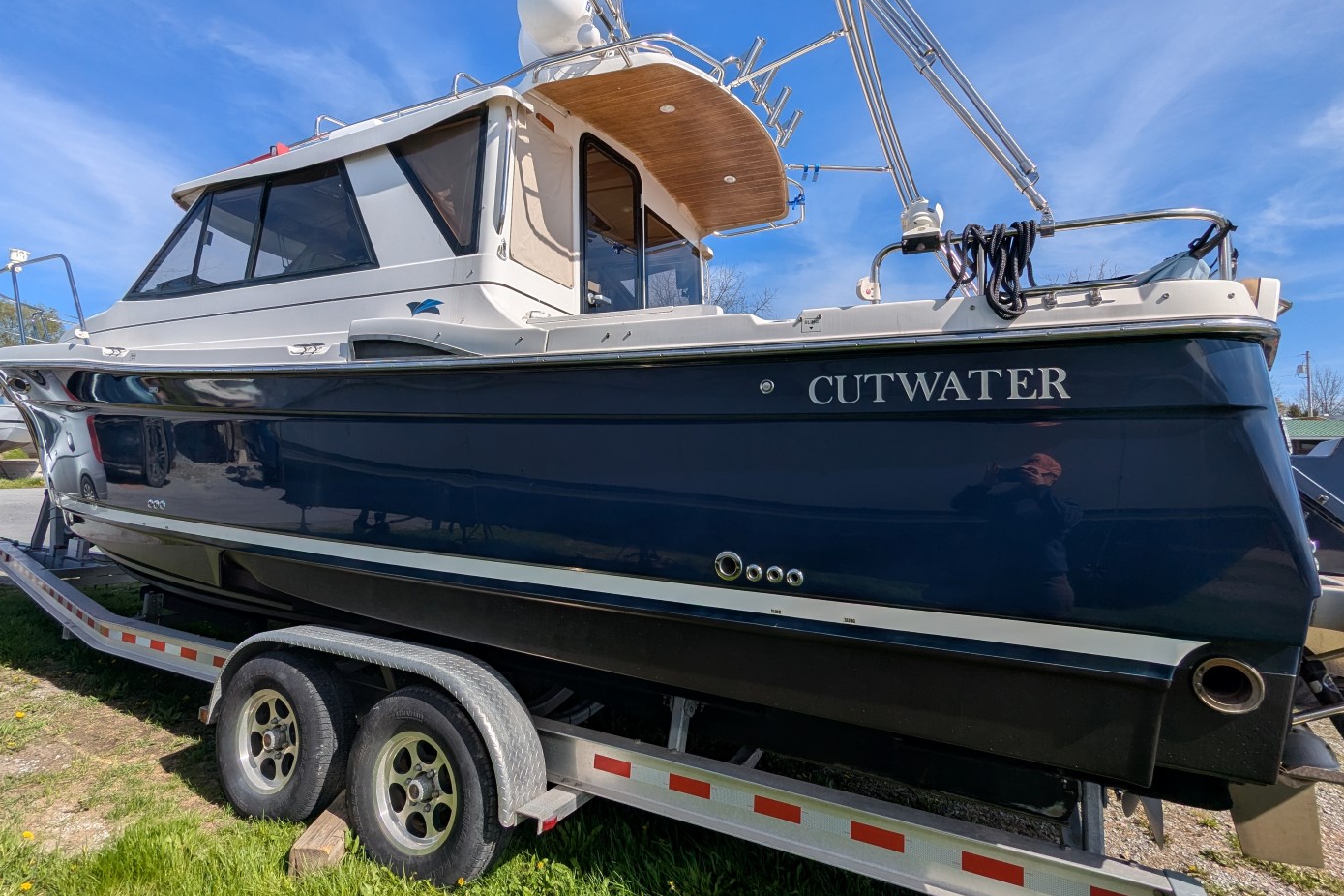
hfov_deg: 89.9
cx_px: 637
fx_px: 672
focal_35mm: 18
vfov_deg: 67.3
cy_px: 417
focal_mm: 2.35
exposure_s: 1/2268
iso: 49
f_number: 2.2
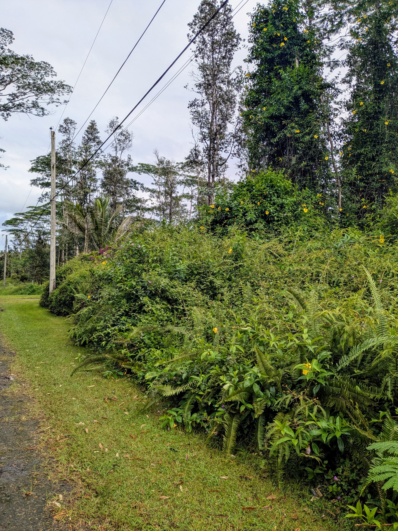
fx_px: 414
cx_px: 199
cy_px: 266
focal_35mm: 27
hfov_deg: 51.4
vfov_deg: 65.3
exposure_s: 1/1017
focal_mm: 4.38
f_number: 1.73
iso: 46
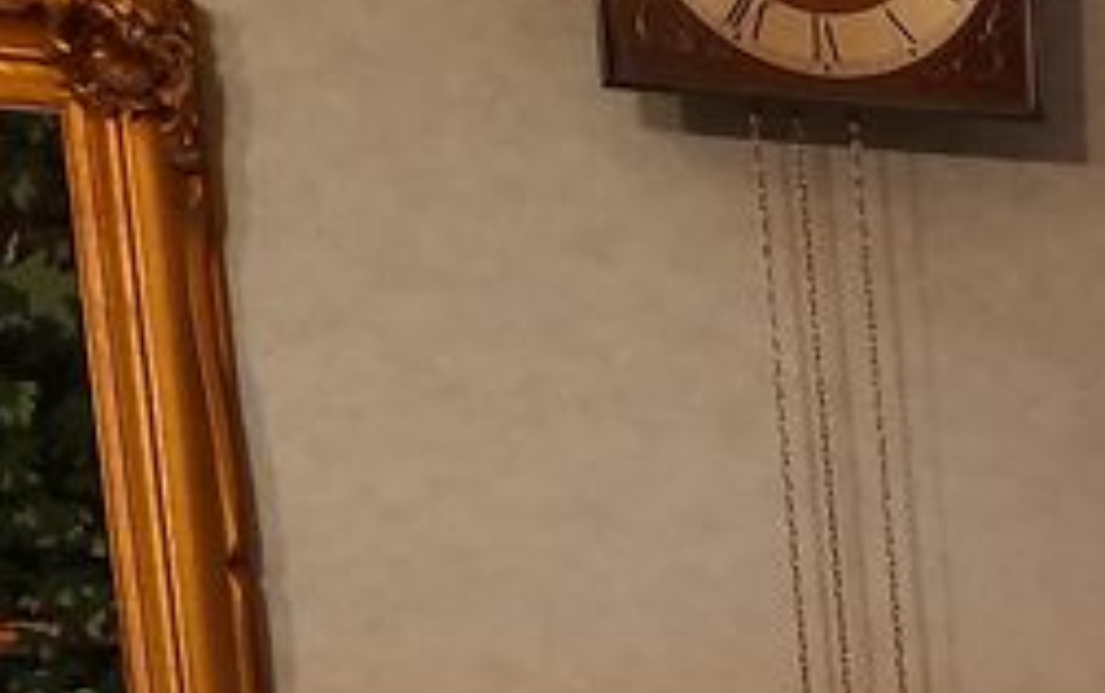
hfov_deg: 16.3
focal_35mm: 105
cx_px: 2052
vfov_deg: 11.5
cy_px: 1263
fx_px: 3165
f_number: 2
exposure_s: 1/25
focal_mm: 4.6
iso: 640
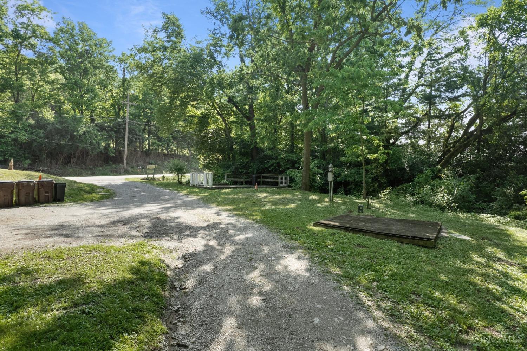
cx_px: 264
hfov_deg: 78.6
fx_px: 322
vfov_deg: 57.2
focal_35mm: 22
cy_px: 176
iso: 100
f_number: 2.8
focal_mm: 8.38
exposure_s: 1/400
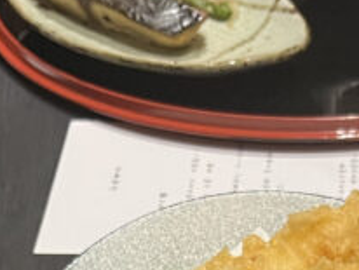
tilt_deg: -49.2
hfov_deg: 15.2
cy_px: 618
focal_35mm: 129
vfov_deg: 10.2
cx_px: 275
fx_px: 1339
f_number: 1.6
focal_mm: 5.1
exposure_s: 1/89
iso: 125
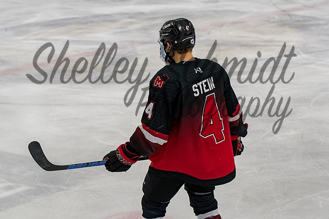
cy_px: 94
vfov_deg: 11.4
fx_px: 1097
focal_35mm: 120
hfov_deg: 17.1
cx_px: 188
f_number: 3.5
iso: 2500
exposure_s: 1/800
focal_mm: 70
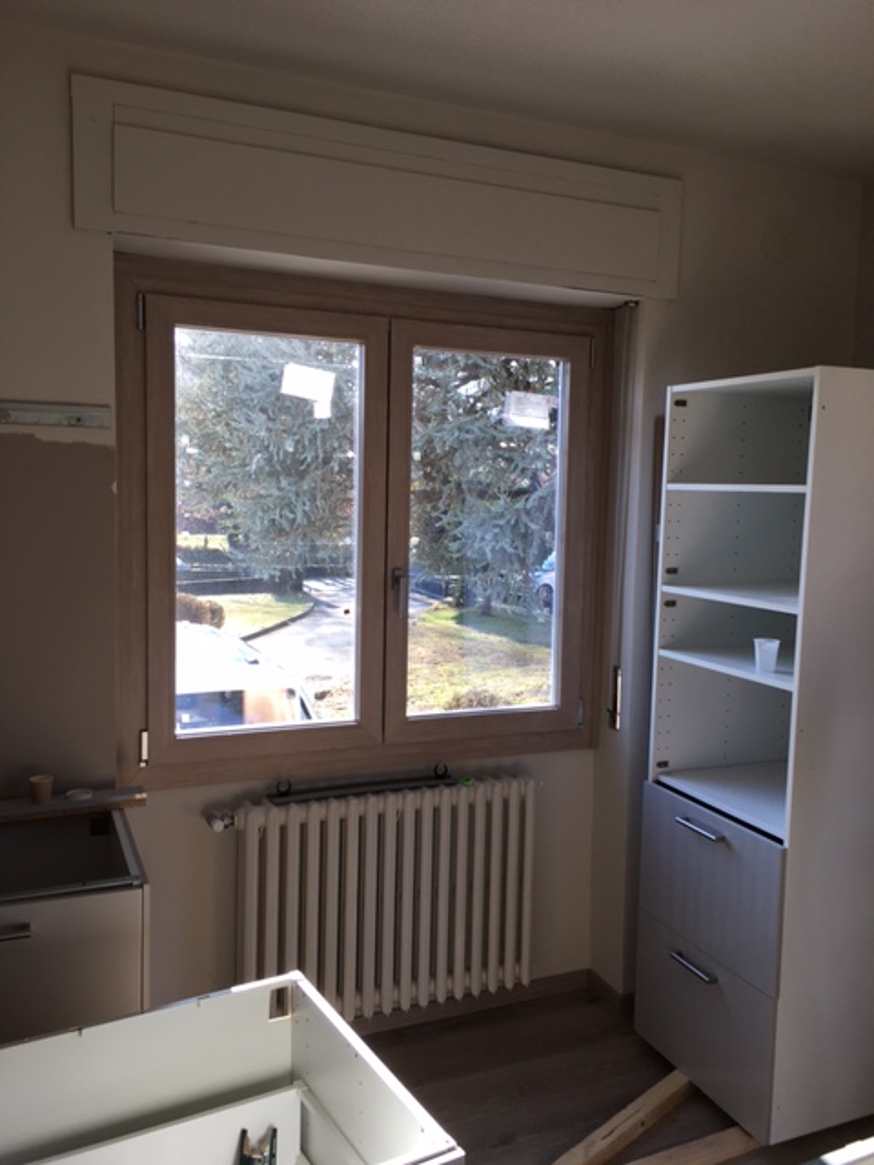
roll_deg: -1.0
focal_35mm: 29
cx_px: 437
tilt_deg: -5.2
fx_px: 976
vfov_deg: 61.7
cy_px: 582
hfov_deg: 48.2
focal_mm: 4.15
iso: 25
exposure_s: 1/100
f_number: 2.2
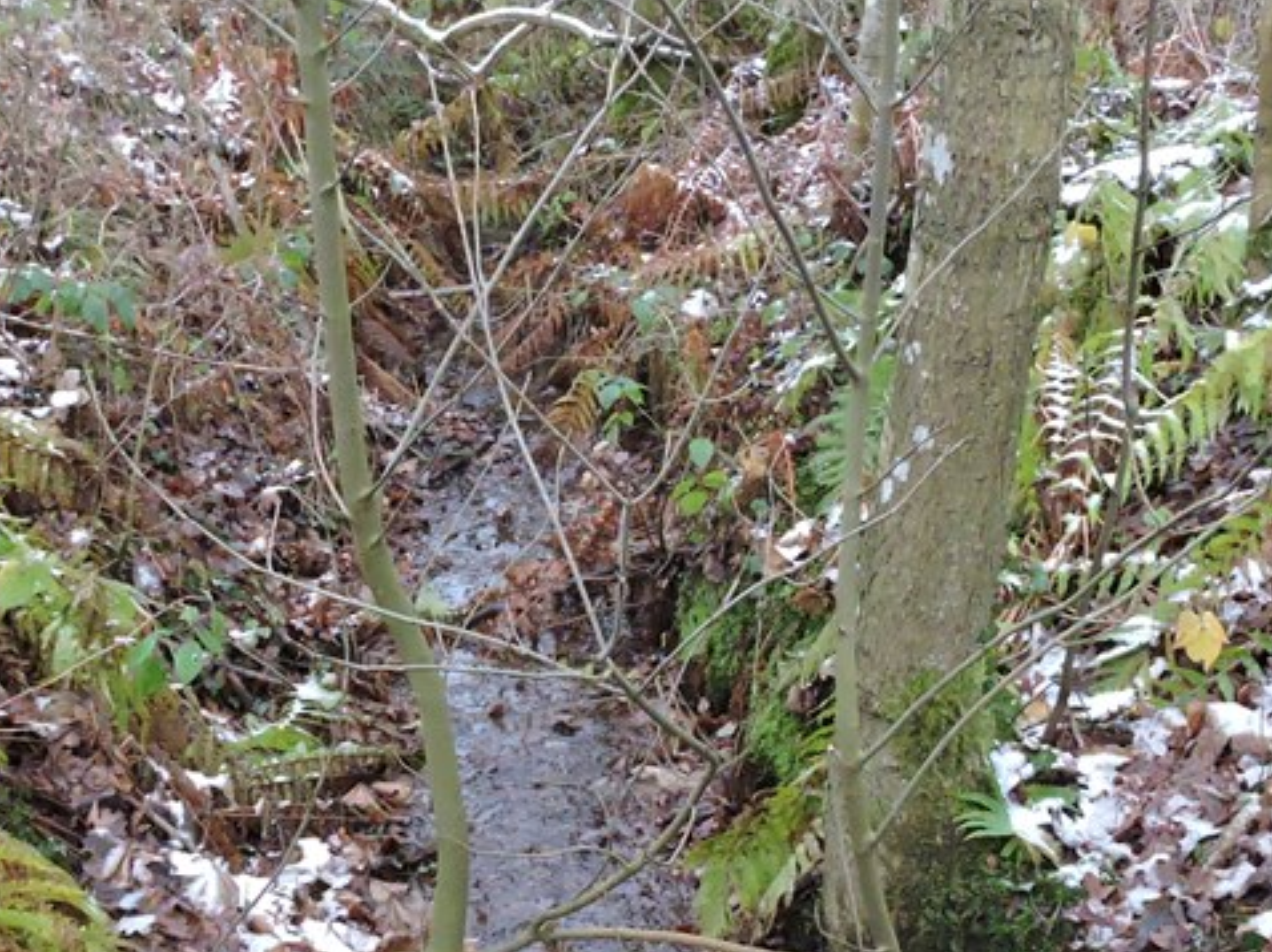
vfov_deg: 24.1
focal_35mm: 60
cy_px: 713
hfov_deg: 32.2
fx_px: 2204
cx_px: 561
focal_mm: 5
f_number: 3.5
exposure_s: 1/160
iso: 1100
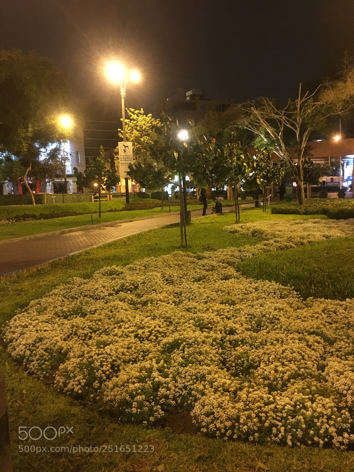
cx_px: 177
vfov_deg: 61.7
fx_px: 395
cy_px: 236
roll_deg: +1.6
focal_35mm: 29
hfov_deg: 48.2
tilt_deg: -5.8
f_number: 2.2
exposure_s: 1/15
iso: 400
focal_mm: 4.15
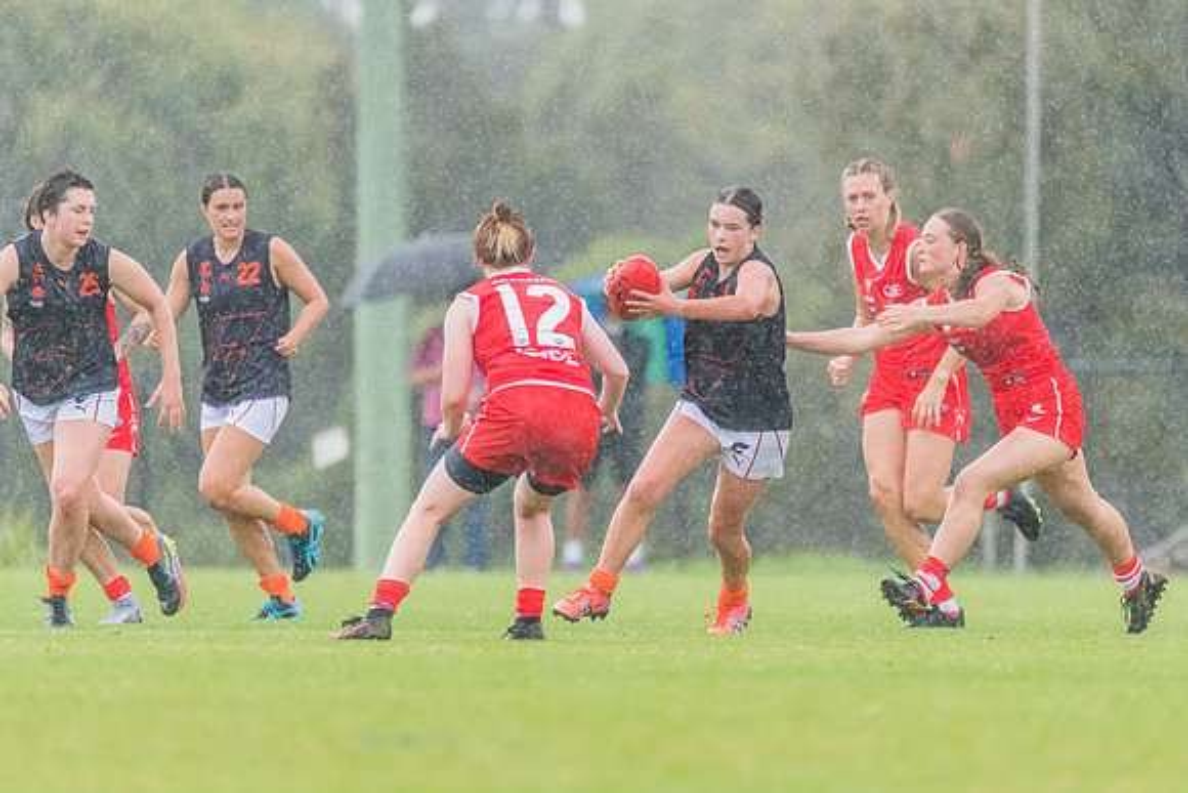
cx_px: 625
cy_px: 385
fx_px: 21225
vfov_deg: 2.1
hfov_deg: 3.2
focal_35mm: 643
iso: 2200
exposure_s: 1/1250
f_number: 6.3
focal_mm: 600
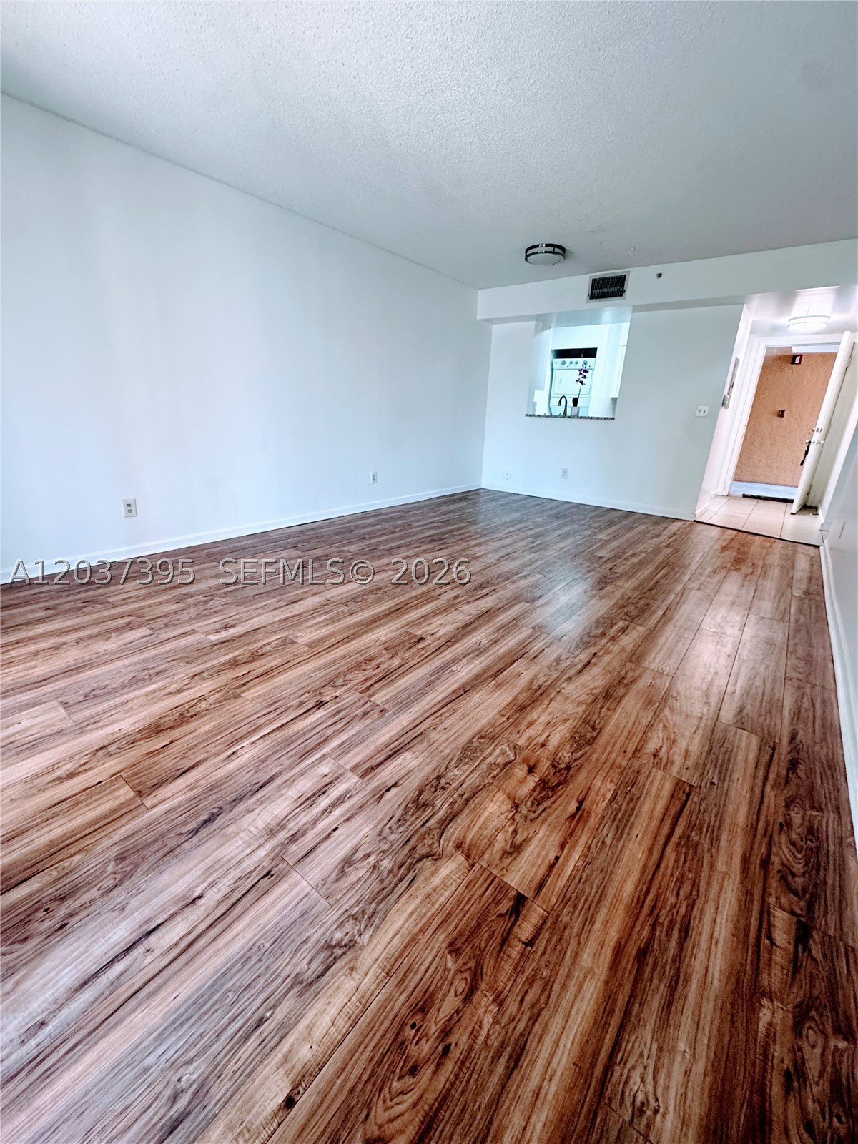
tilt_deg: -18.8
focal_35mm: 14
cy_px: 572
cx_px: 429
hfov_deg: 85.7
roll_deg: -2.2
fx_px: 463
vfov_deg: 102.1
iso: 320
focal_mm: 2.22
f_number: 2.2
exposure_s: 1/96
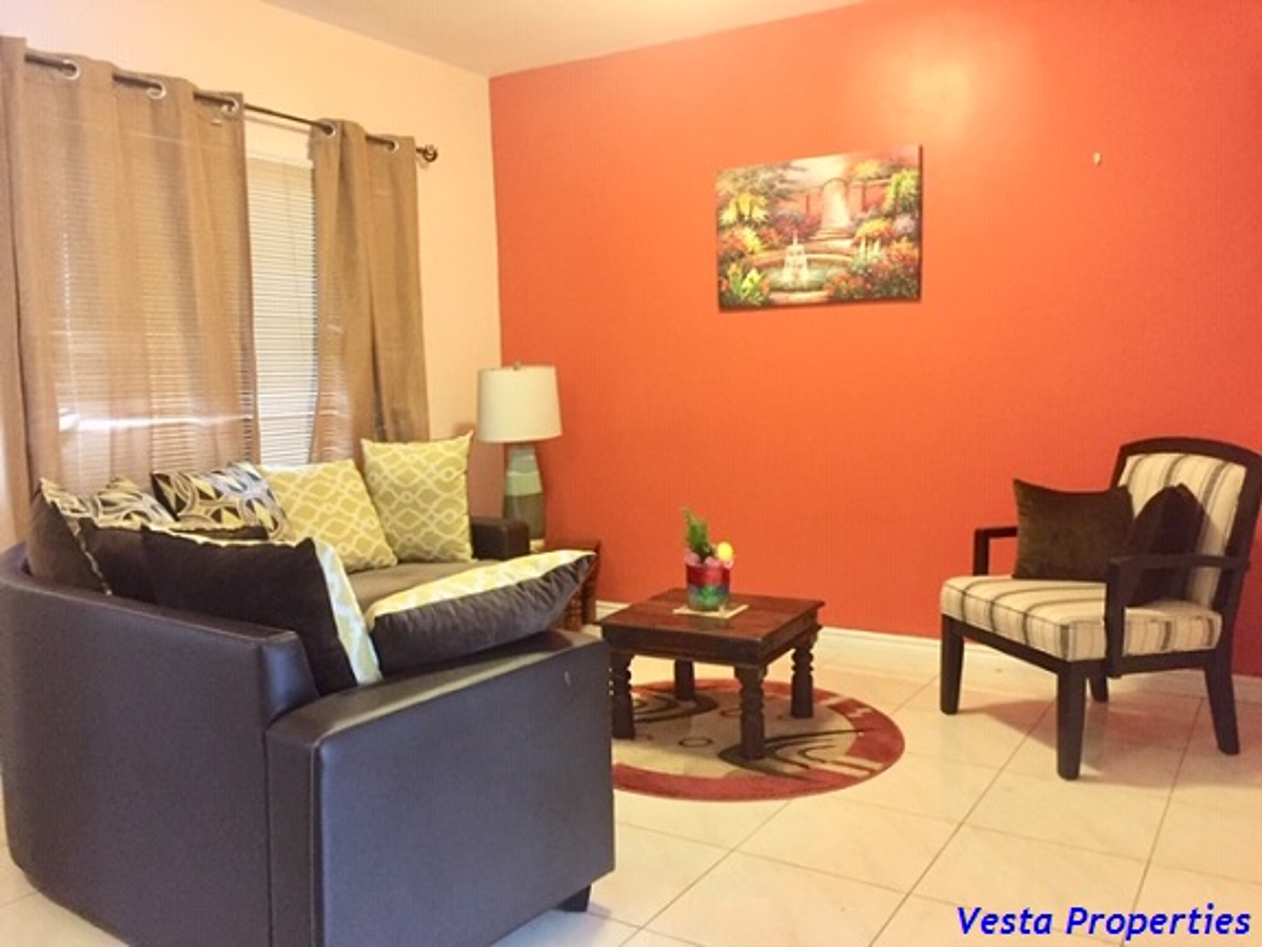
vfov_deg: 48.2
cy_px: 474
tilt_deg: -5.4
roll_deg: -0.3
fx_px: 1057
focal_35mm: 29
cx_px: 631
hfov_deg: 61.7
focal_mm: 4.15
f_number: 2.2
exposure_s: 1/15
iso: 320
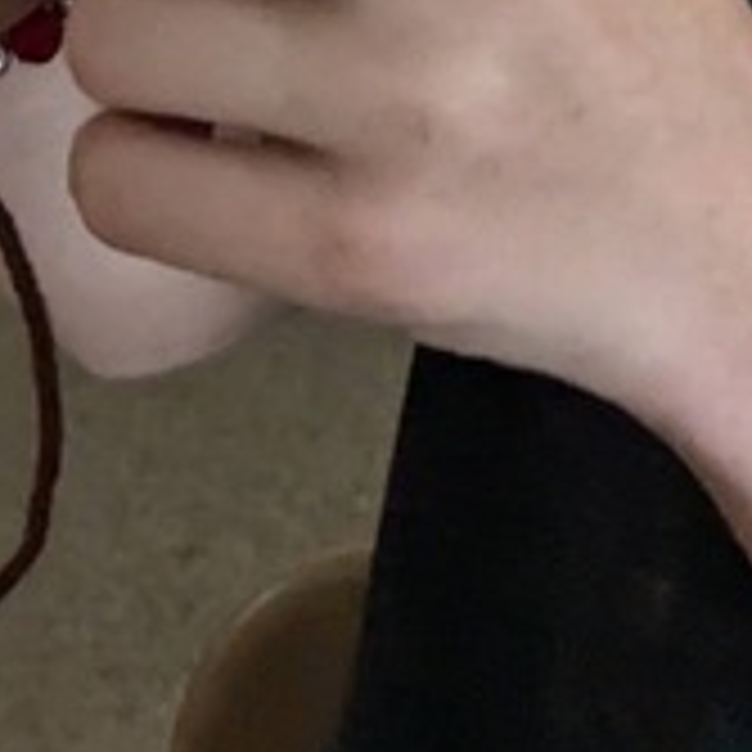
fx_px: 3588
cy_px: -1171
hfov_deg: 11.8
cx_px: 806
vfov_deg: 10.1
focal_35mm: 146
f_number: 1.73
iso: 407
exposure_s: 1/120
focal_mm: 4.38
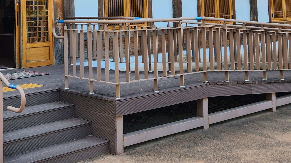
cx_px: 76
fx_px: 463
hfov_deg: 34.2
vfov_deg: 19.3
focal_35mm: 60
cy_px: -10
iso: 20
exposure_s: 1/319
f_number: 1.8
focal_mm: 5.4
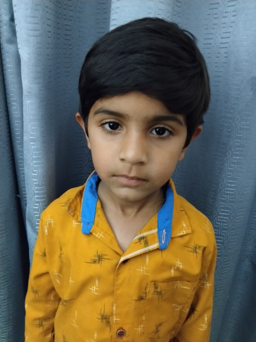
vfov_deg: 67.3
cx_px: 128
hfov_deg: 53.1
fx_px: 256
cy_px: 171
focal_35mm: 26
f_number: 2
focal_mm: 2.78
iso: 1128
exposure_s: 1/17
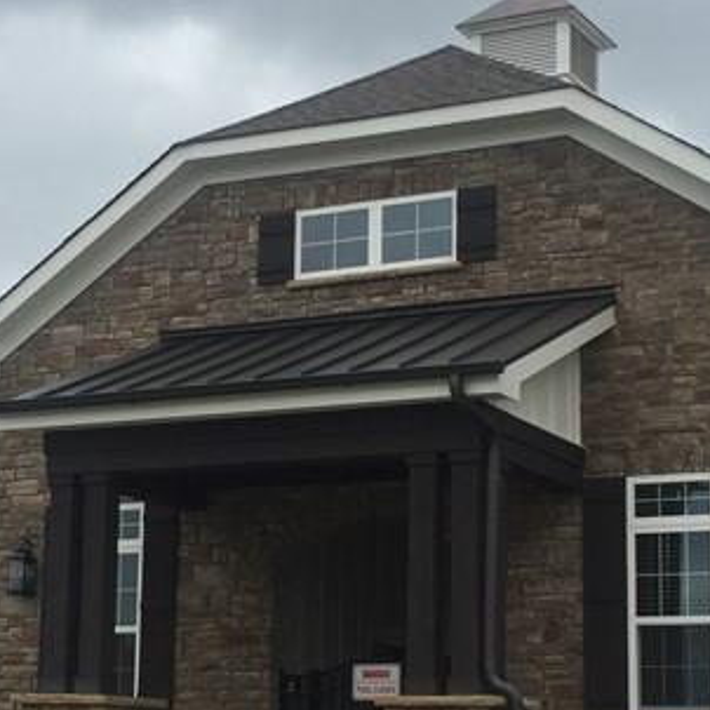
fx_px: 2019
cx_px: 245
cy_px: 430
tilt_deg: +10.7
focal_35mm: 87
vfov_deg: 19.9
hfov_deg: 19.9
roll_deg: -2.6
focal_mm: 4.15
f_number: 2.2
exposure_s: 1/775
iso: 32
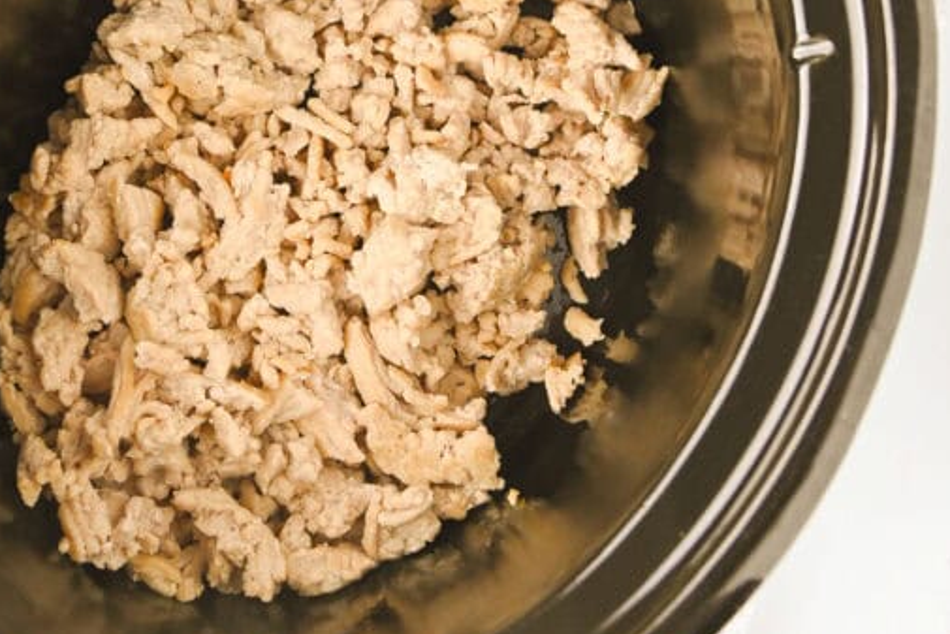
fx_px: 2138
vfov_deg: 16.6
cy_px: 28
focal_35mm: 81
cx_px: 353
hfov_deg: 25.0
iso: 1100
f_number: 5
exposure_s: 1/100
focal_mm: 40
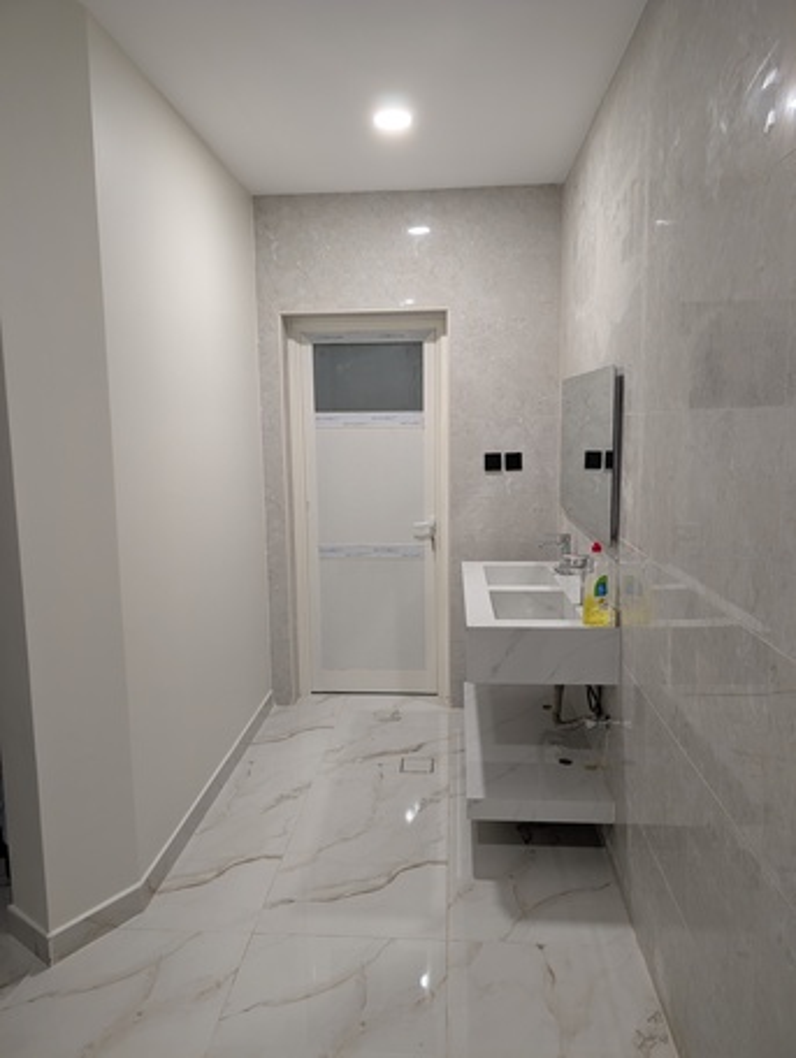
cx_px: 398
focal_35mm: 24
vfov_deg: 71.5
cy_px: 529
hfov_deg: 56.9
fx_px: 734
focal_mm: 6.9
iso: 66
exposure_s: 1/24
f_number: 1.68
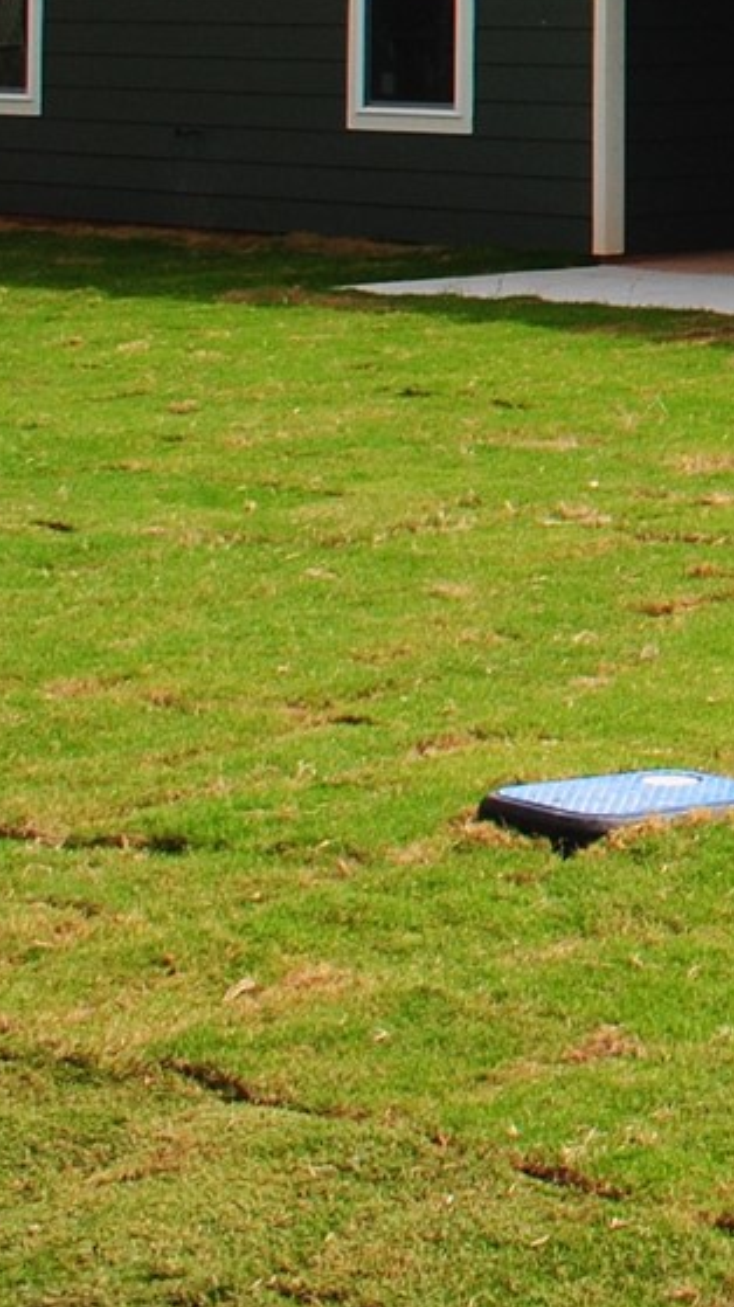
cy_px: -320
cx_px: 1822
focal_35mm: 122
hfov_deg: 8.9
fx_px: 4226
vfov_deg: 16.7
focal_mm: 20
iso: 180
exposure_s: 1/250
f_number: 10
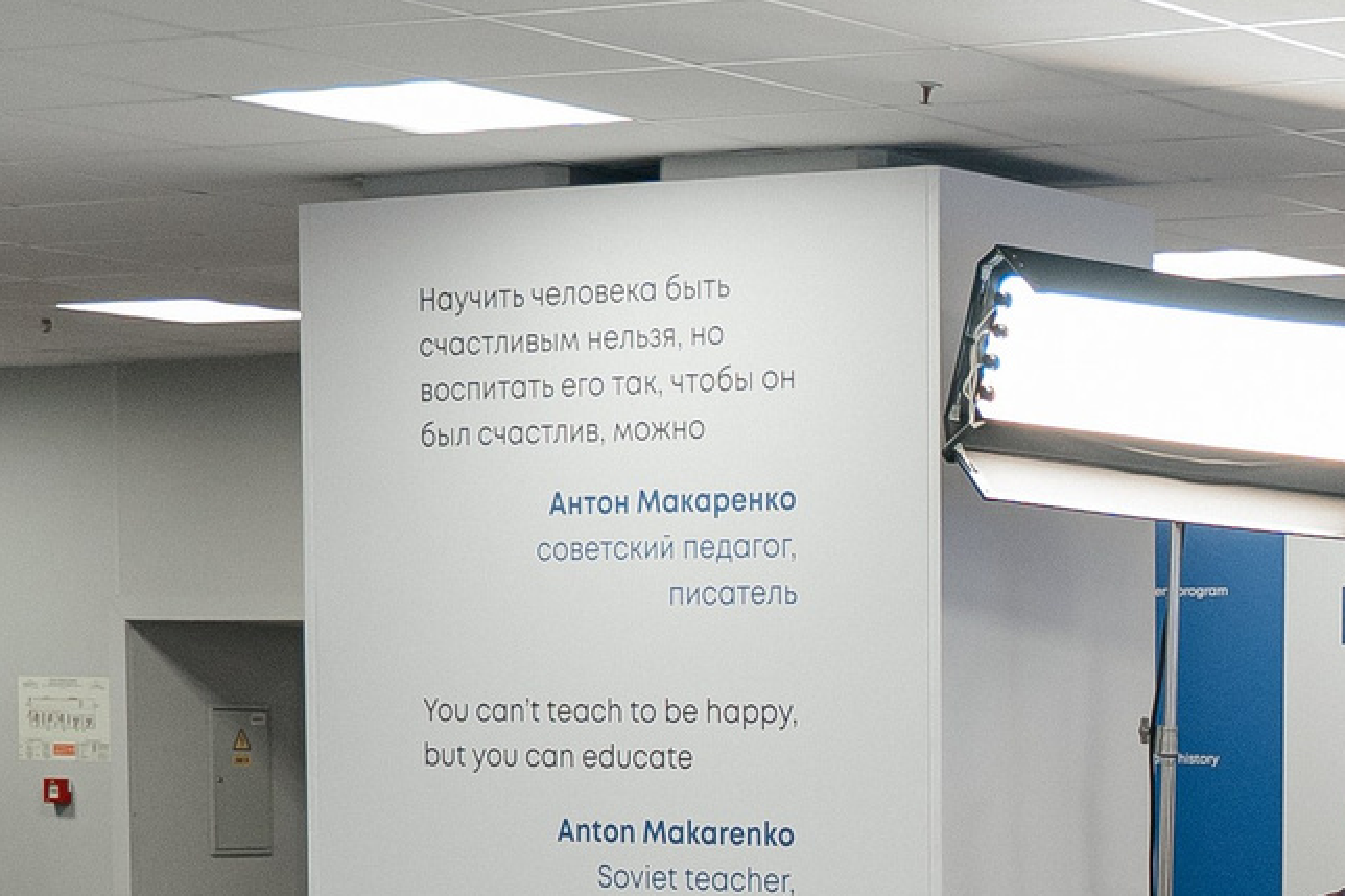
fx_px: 4220
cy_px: 1066
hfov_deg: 16.9
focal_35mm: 113
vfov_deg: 11.9
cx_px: 1817
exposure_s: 1/250
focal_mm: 28
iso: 1600
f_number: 2.8
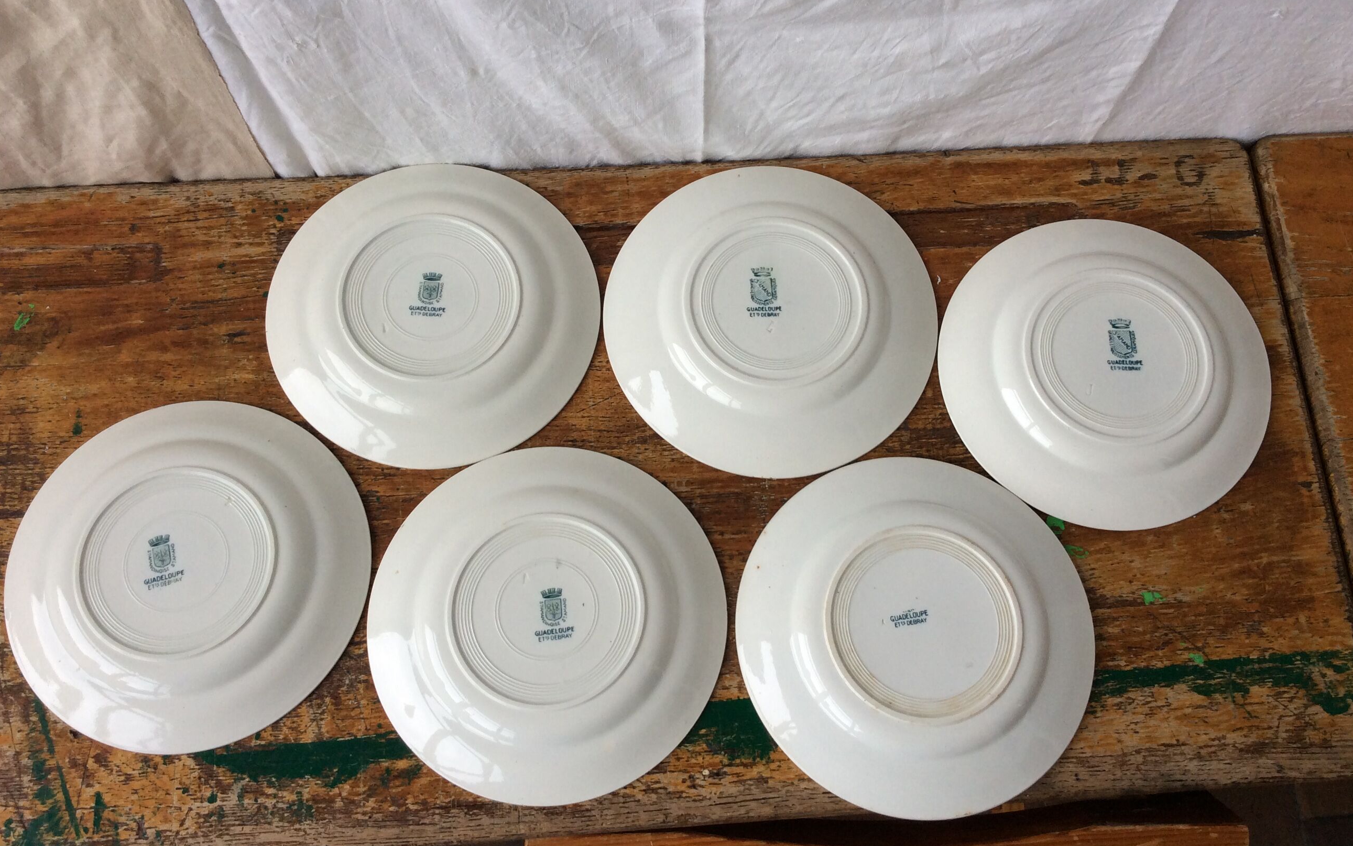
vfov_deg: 37.3
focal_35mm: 34
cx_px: 677
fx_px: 1254
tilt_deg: -72.3
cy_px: 413
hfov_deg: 56.7
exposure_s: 1/100
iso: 40
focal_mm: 3.3
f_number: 2.4
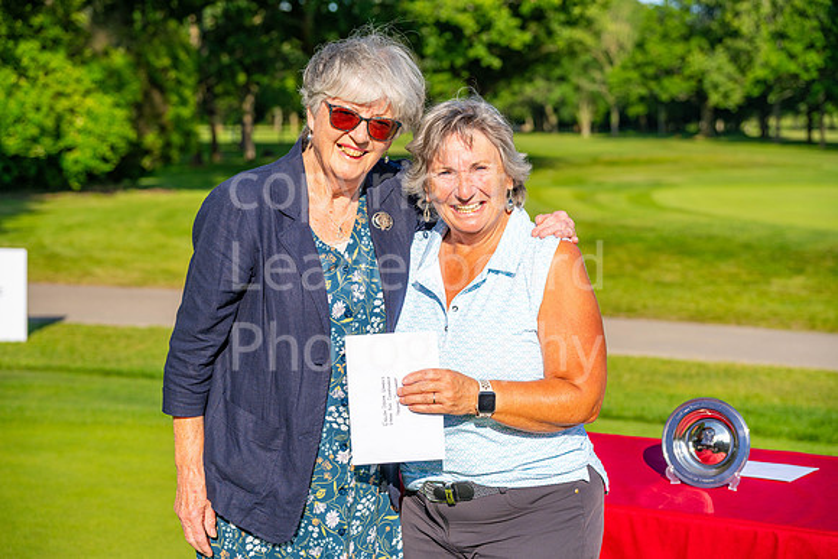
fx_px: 1467
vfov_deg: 21.6
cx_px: 419
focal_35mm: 63
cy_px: 280
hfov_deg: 31.9
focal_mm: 63
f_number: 4
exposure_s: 1/2000
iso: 200
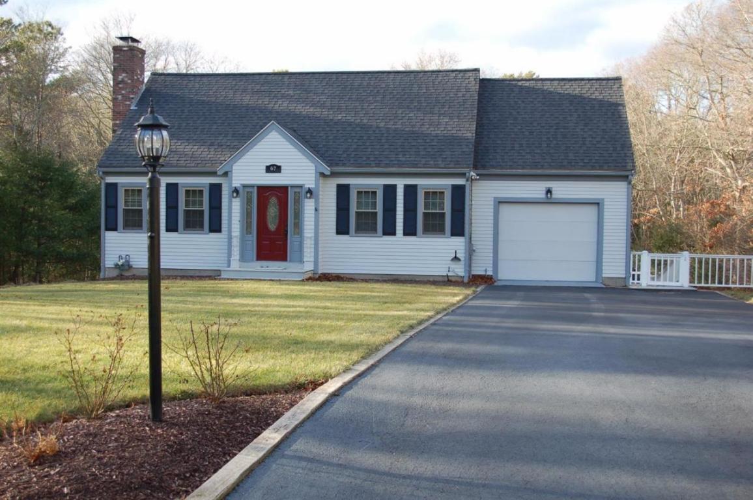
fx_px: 909
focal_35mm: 44
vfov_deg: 30.8
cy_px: 250
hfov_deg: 45.0
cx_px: 376
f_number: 5.6
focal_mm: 29
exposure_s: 1/125
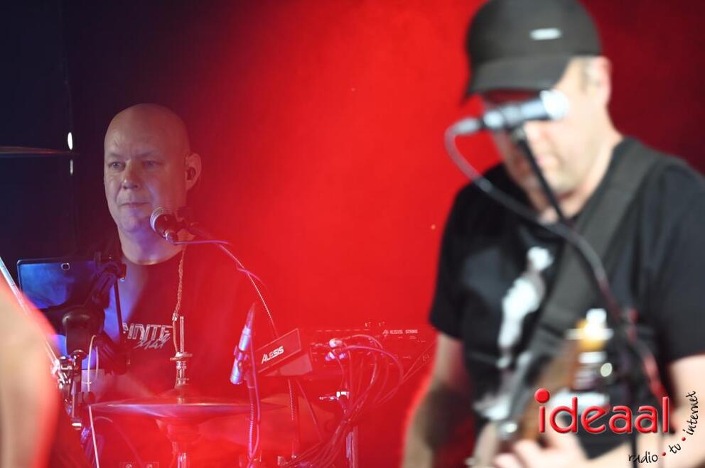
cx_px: 352
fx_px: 7824
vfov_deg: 3.4
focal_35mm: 400
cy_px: 234
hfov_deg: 5.2
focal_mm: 400
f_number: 5.6
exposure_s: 1/25
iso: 1250
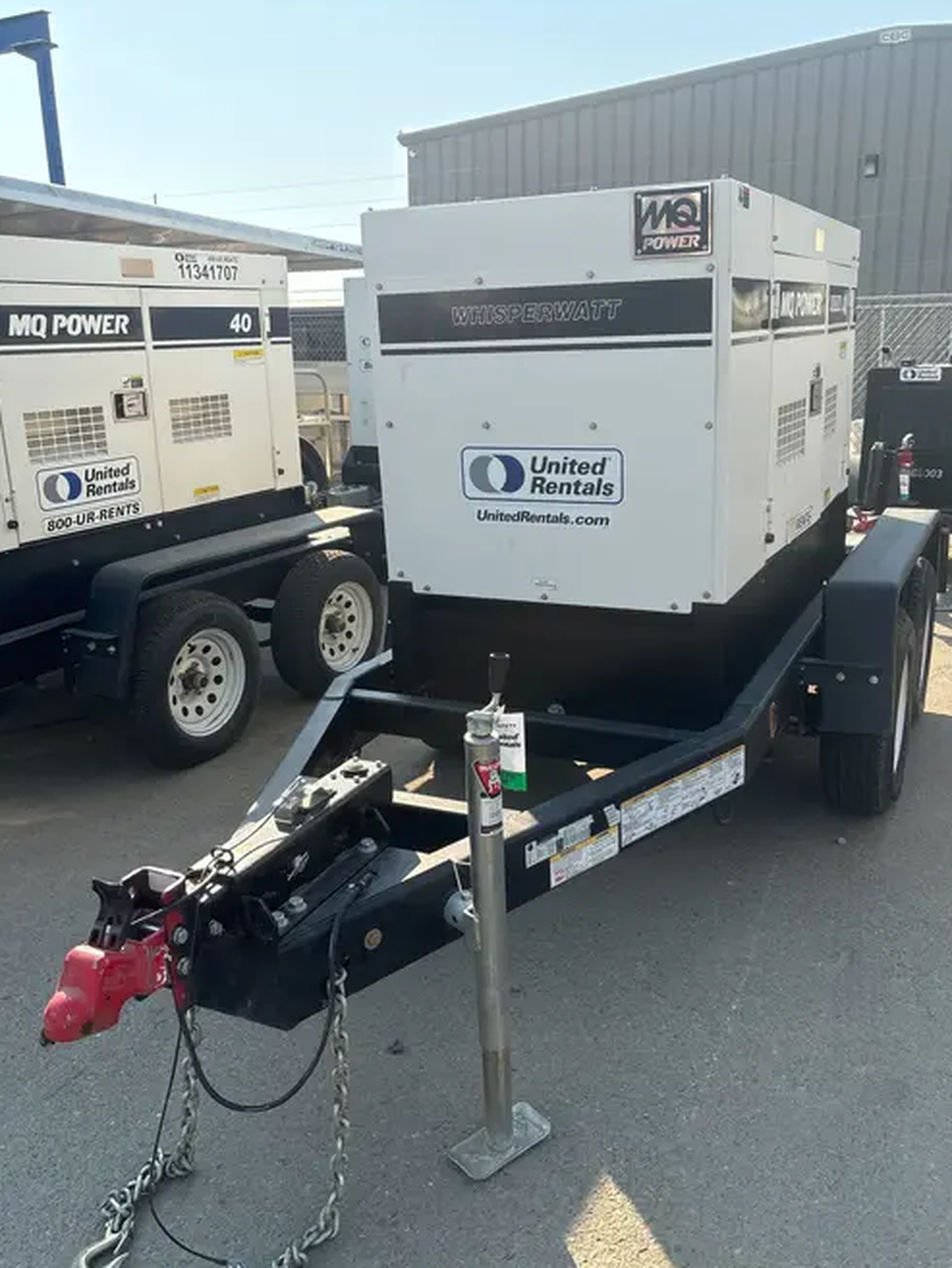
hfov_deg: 48.2
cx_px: 518
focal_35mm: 29
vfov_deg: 61.6
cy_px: 619
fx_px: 1063
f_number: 1.6
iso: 50
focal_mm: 5.96
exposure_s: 1/1721
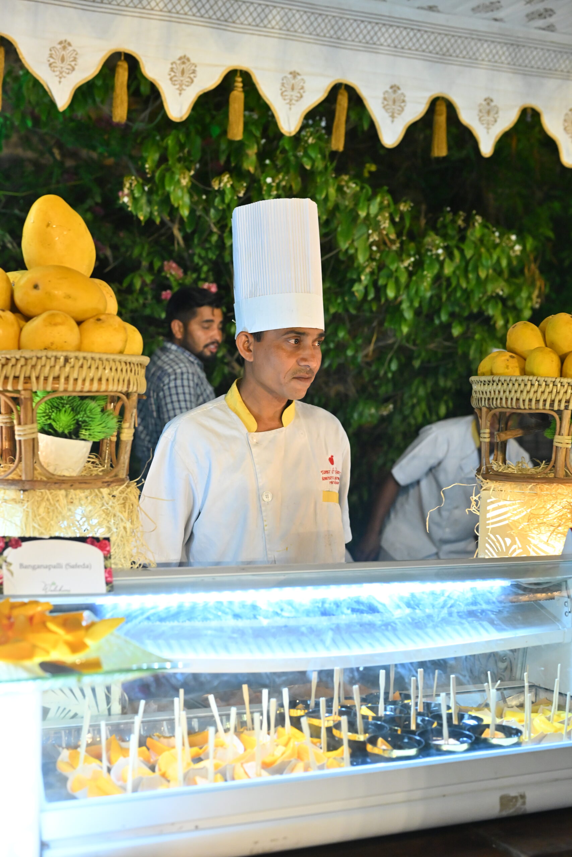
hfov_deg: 27.0
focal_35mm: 50
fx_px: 1191
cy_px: 428
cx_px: 286
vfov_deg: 39.6
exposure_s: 1/200
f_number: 4.5
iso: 3200
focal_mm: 50
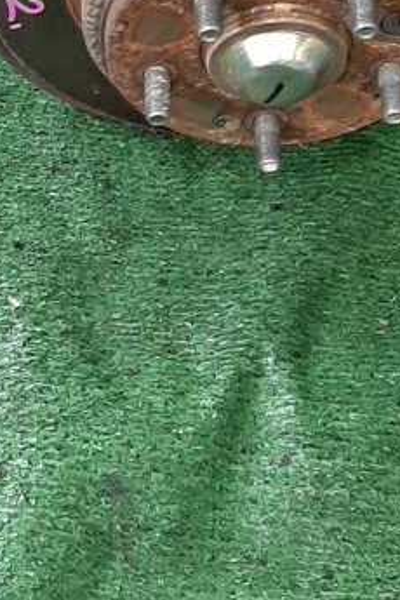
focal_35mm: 113
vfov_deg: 18.0
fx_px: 1883
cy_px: 129
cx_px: -184
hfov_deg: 11.6
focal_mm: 3.93
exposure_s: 1/50
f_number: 1.7
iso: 108
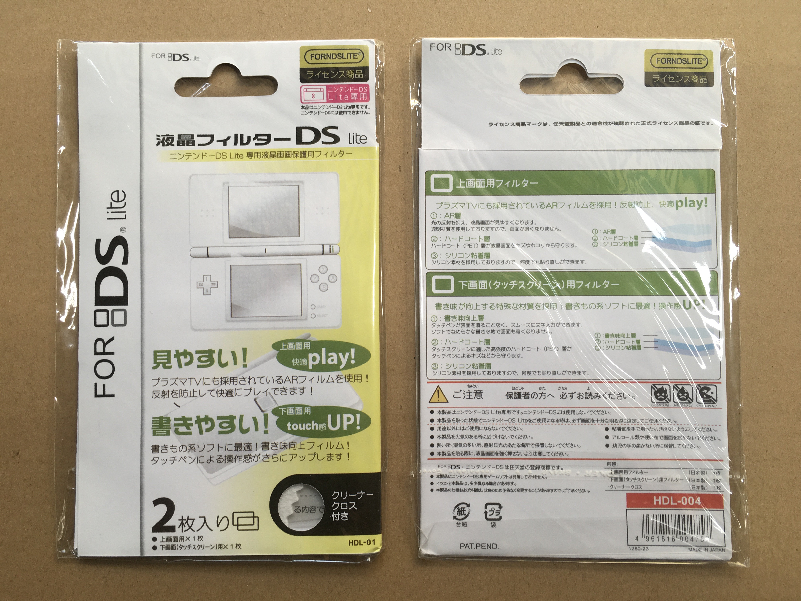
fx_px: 671
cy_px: 300
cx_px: 400
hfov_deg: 61.7
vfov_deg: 48.2
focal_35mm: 29
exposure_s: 1/33
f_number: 2.2
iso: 25
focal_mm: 4.15
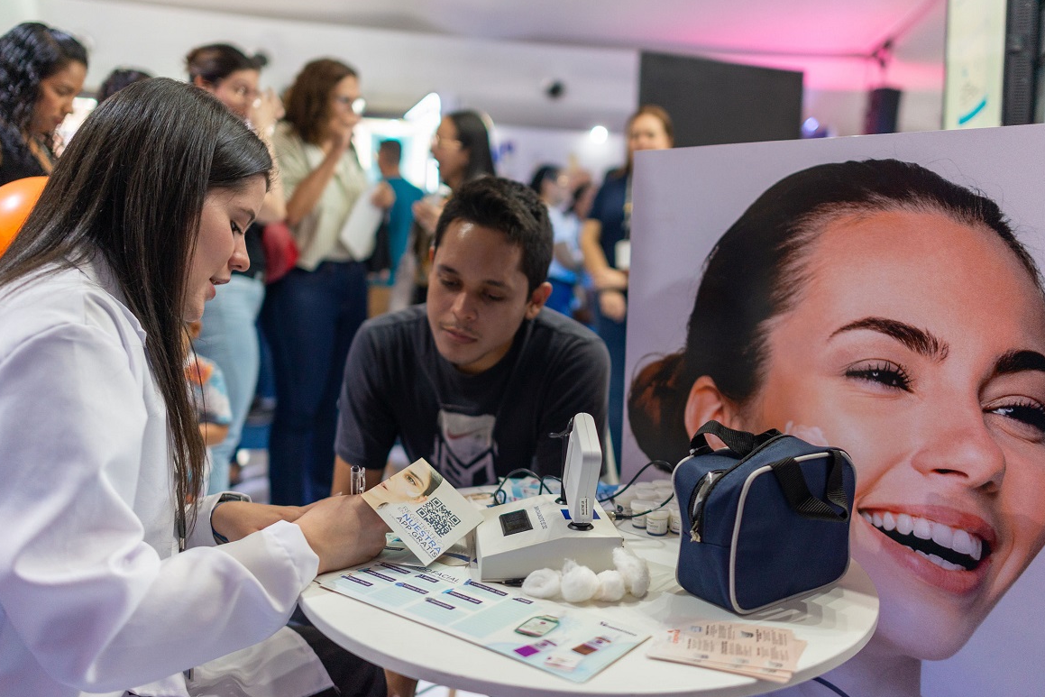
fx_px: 842
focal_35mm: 29
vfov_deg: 45.0
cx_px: 522
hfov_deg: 63.7
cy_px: 338
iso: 800
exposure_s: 1/200
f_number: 1.8
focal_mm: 28
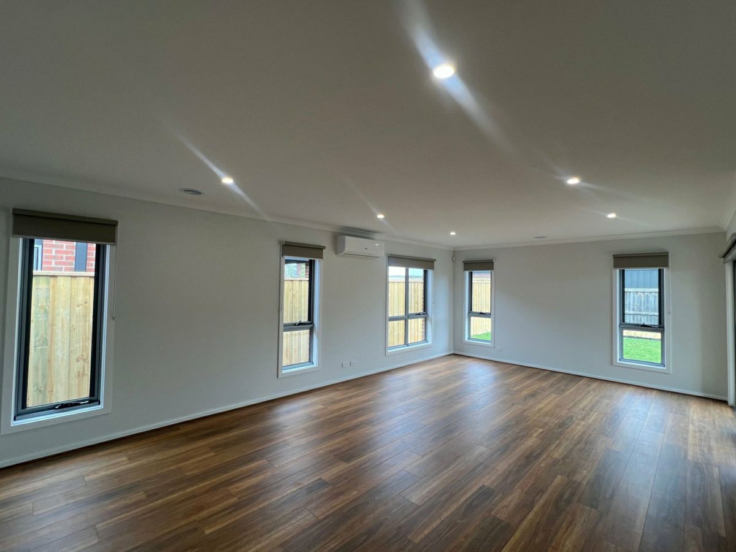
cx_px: 368
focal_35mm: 13
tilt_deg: +1.4
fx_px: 276
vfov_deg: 89.9
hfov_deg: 106.2
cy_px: 276
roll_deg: -0.6
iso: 32
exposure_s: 1/100
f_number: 1.8
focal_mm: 1.57
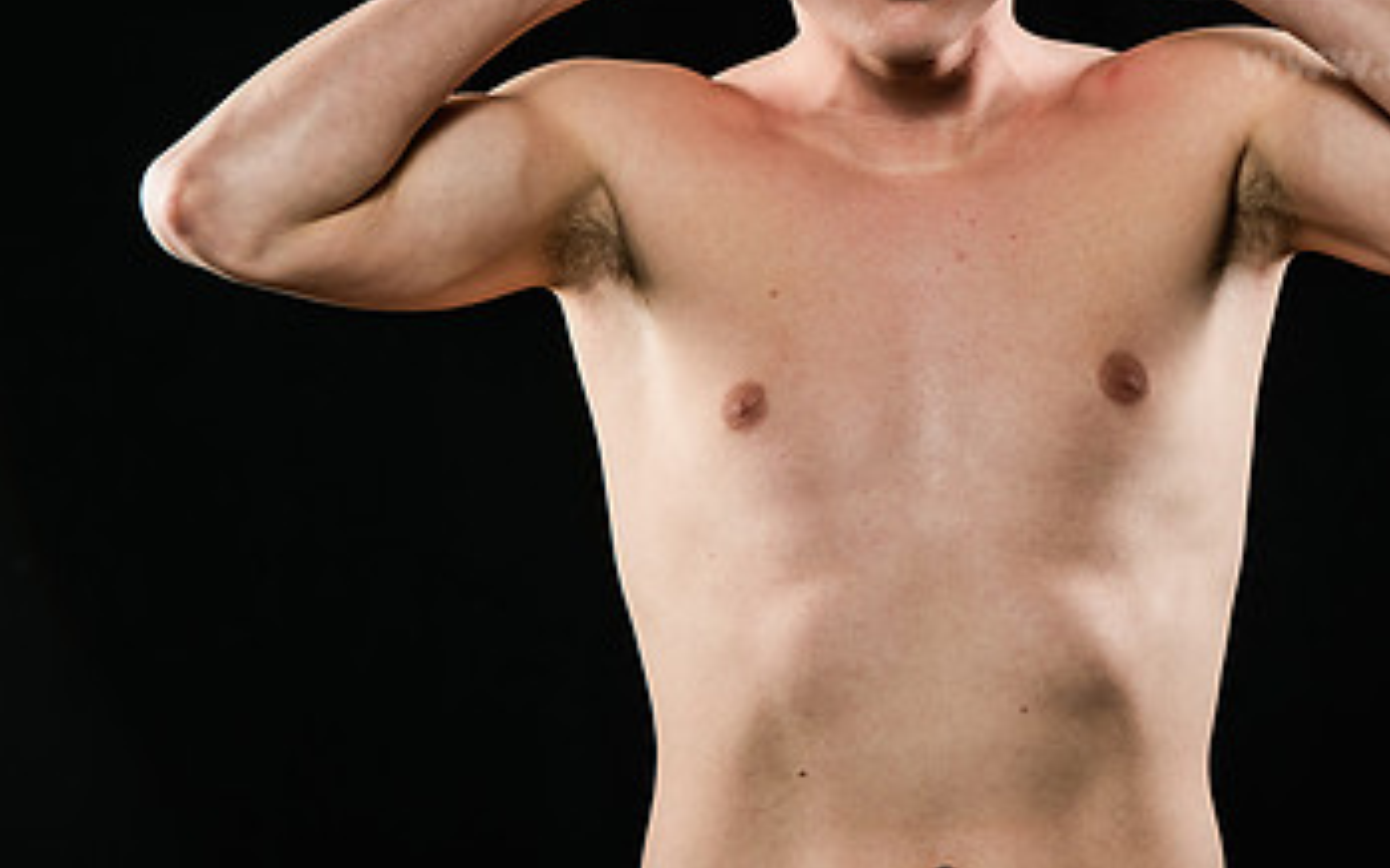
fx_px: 9620
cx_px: 1055
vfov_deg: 5.2
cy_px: 145
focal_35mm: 254
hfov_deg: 8.3
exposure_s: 1/250
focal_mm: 150
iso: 320
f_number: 6.3
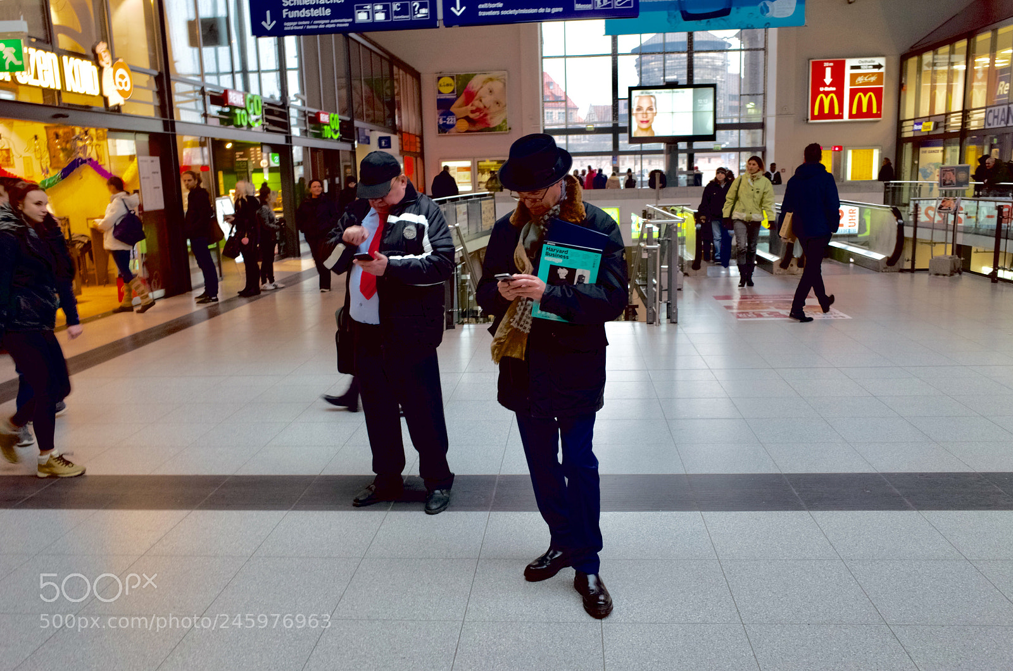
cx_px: 506
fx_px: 786
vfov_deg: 46.2
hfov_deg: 65.6
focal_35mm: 28
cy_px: 336
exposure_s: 1/60
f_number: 4
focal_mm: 18.3
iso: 400
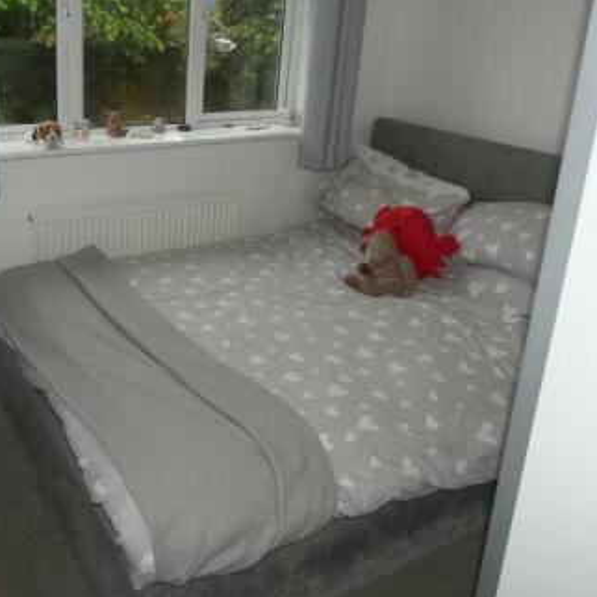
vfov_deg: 50.4
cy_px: 209
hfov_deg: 49.4
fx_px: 624
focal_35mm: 32
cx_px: 162
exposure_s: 1/125
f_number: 2.8
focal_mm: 3.6
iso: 200
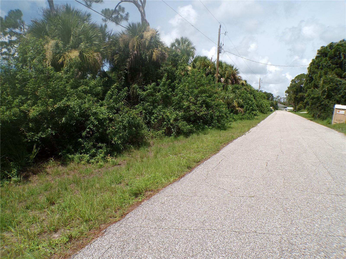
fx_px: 240
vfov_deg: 56.8
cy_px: 130
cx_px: 173
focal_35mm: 24
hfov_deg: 71.6
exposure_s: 1/850
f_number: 4.4
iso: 100
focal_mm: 4.3
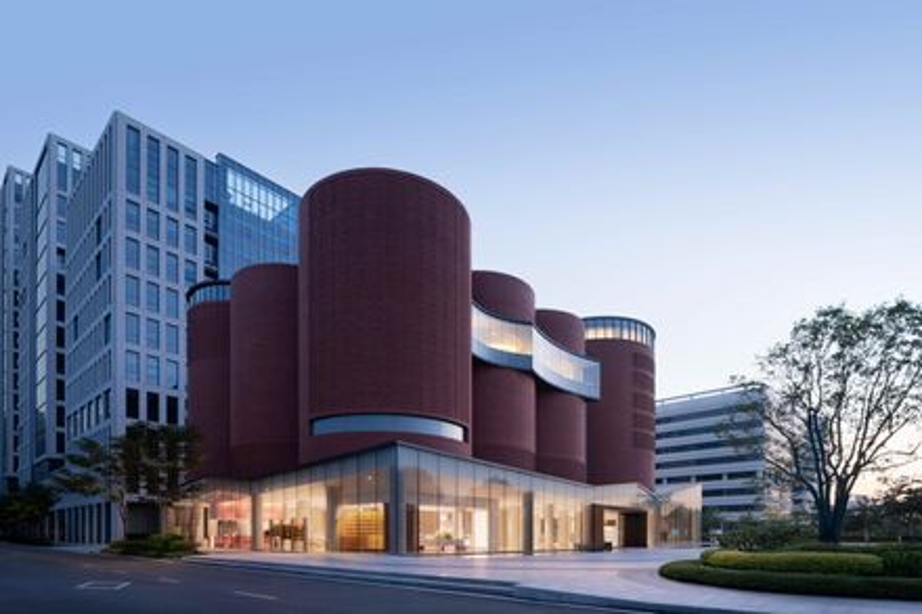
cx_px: 461
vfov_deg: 64.5
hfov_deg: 86.9
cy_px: 307
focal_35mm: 19
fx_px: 486
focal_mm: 19
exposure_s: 1
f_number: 8
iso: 400
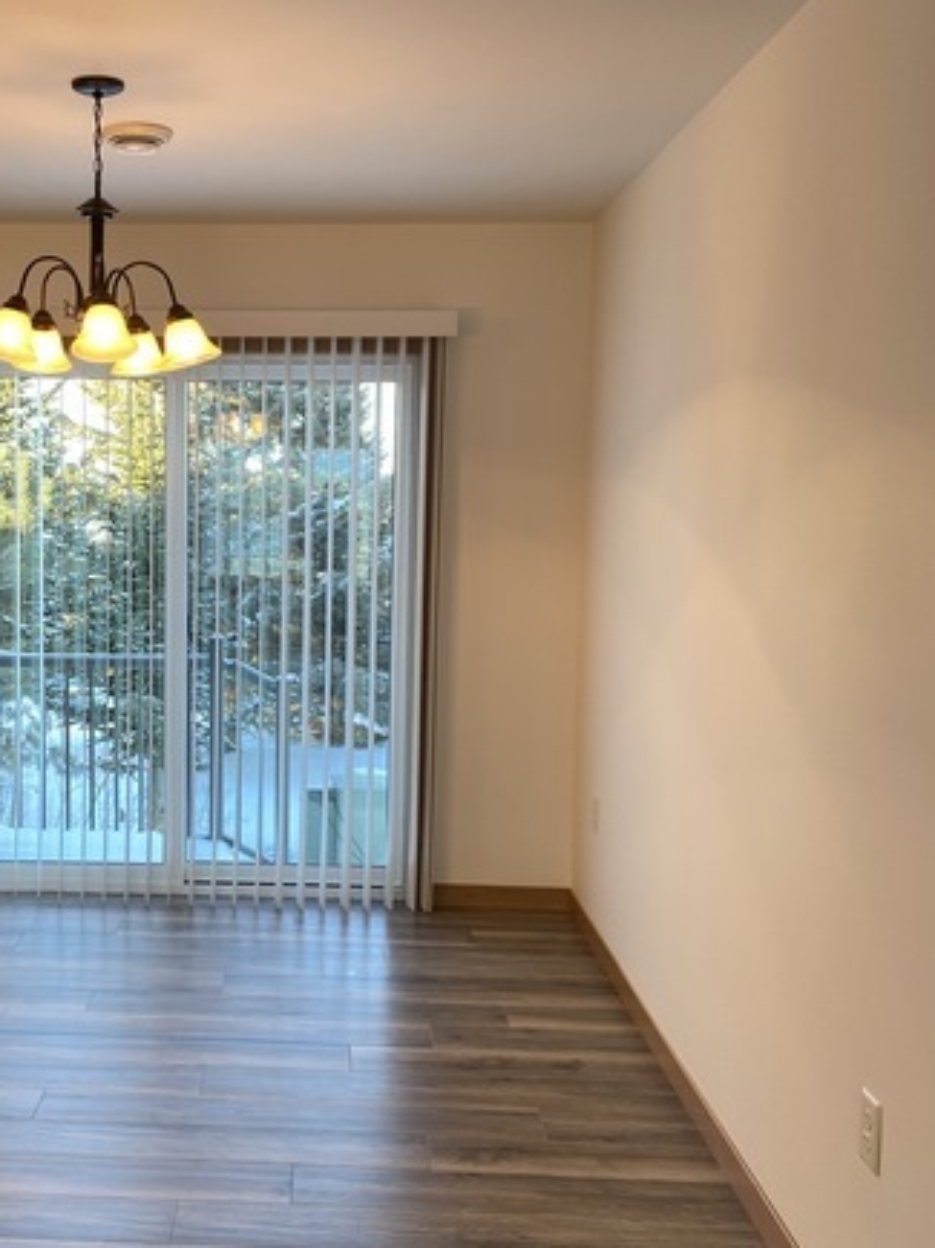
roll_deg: -0.1
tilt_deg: -5.9
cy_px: 651
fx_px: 1442
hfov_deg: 35.2
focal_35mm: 40
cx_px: 236
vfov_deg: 46.8
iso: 80
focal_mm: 4.25
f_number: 1.8
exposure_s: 1/120
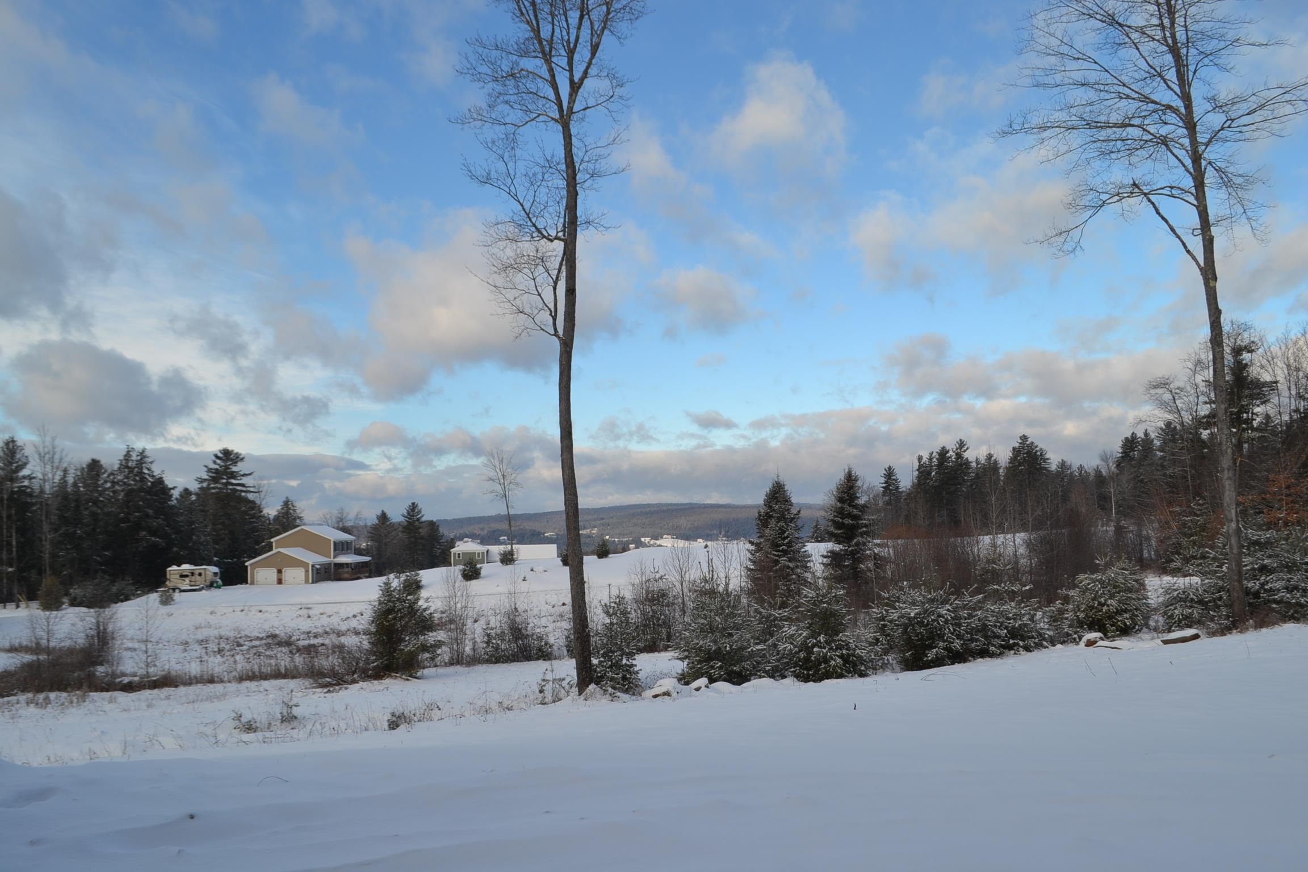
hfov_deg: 67.4
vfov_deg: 47.9
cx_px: 654
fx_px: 981
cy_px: 436
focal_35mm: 27
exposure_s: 1/200
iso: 100
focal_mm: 18
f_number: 7.1
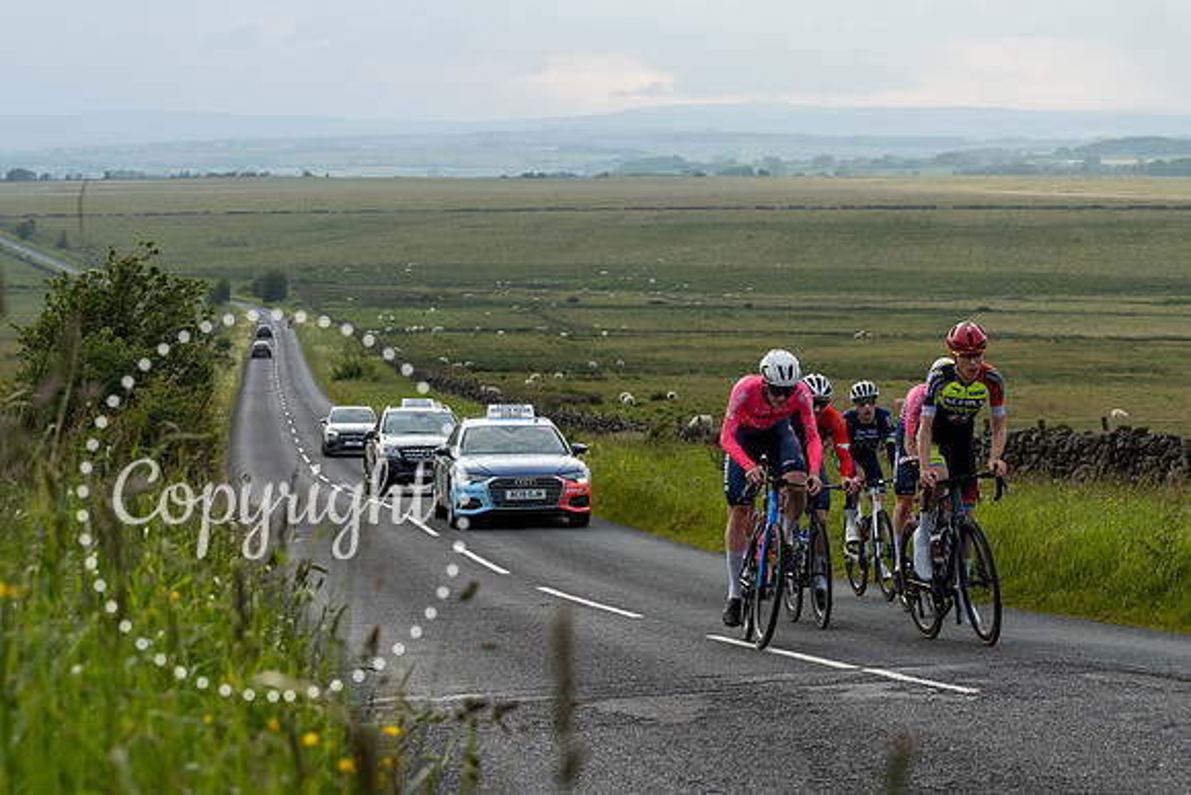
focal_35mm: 86
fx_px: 2843
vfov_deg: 15.9
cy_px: 334
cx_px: 795
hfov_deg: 23.6
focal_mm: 55
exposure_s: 1/500
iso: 200
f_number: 5.6
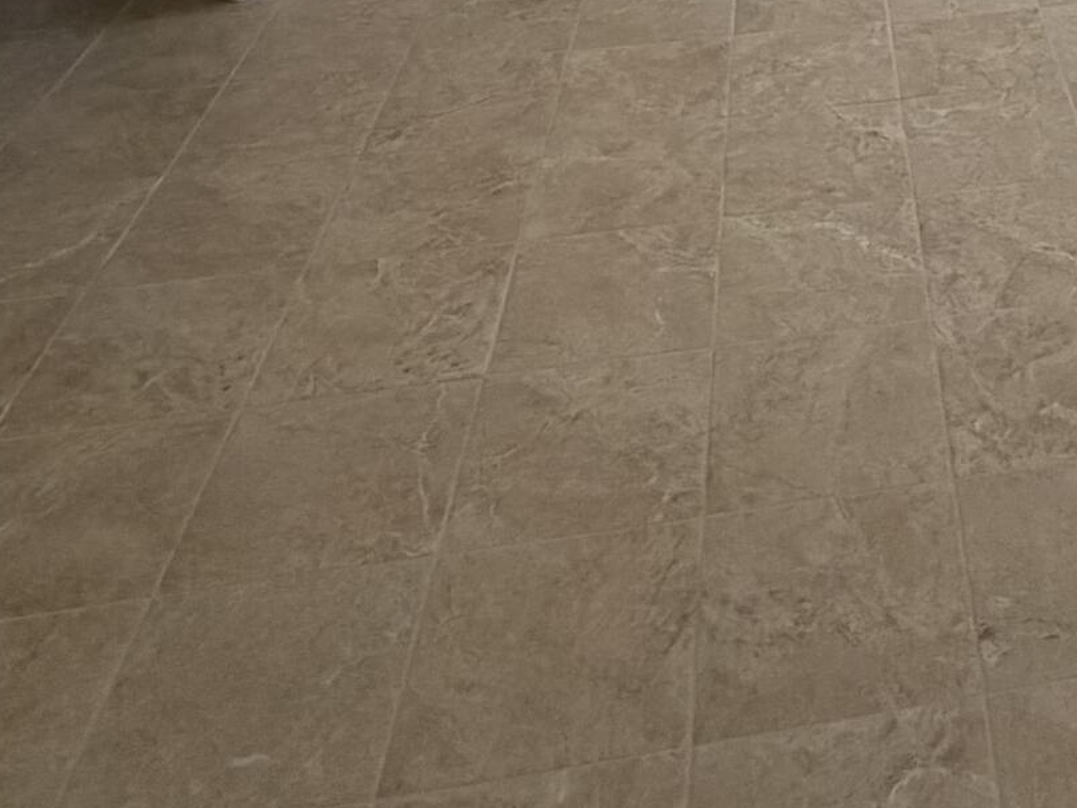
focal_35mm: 52
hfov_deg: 33.2
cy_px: -607
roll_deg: +0.3
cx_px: 1116
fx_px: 1618
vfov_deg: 20.6
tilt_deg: -5.0
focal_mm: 2.22
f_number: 2.2
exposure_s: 1/120
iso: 160
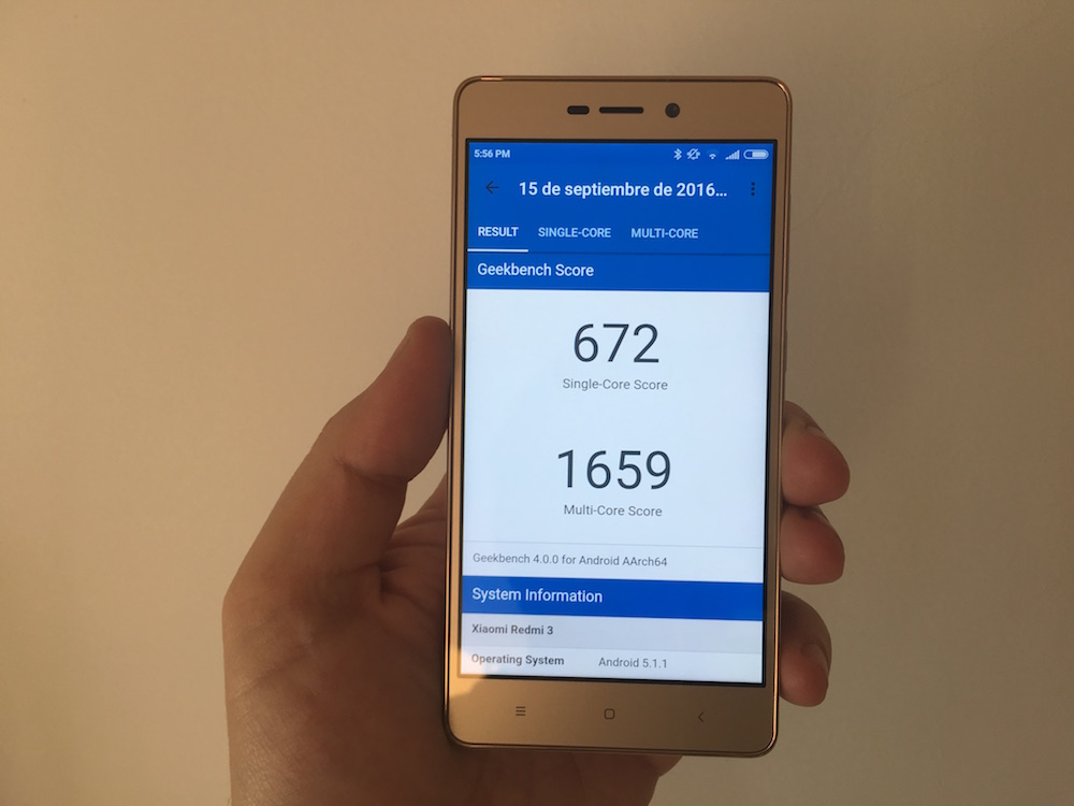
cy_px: 403
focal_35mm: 29
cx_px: 537
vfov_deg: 48.2
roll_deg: +1.0
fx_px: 900
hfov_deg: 61.7
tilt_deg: -15.0
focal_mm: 4.15
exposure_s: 1/50
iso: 25
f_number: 2.2
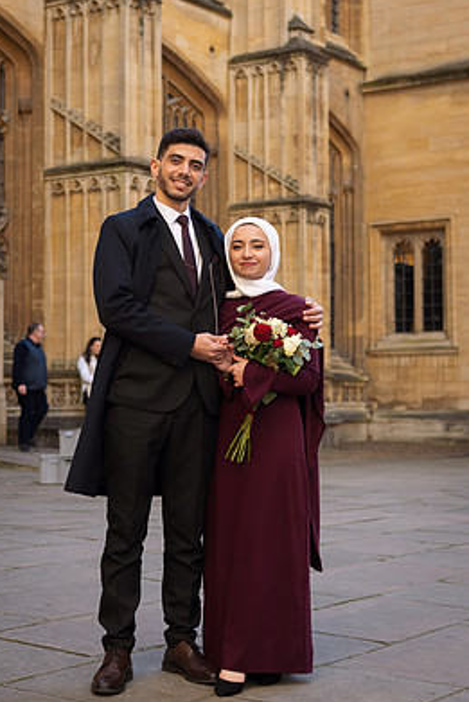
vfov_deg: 29.2
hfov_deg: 19.7
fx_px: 1347
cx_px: 201
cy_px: 325
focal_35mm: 69
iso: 200
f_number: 2.8
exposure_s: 1/640
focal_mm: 40
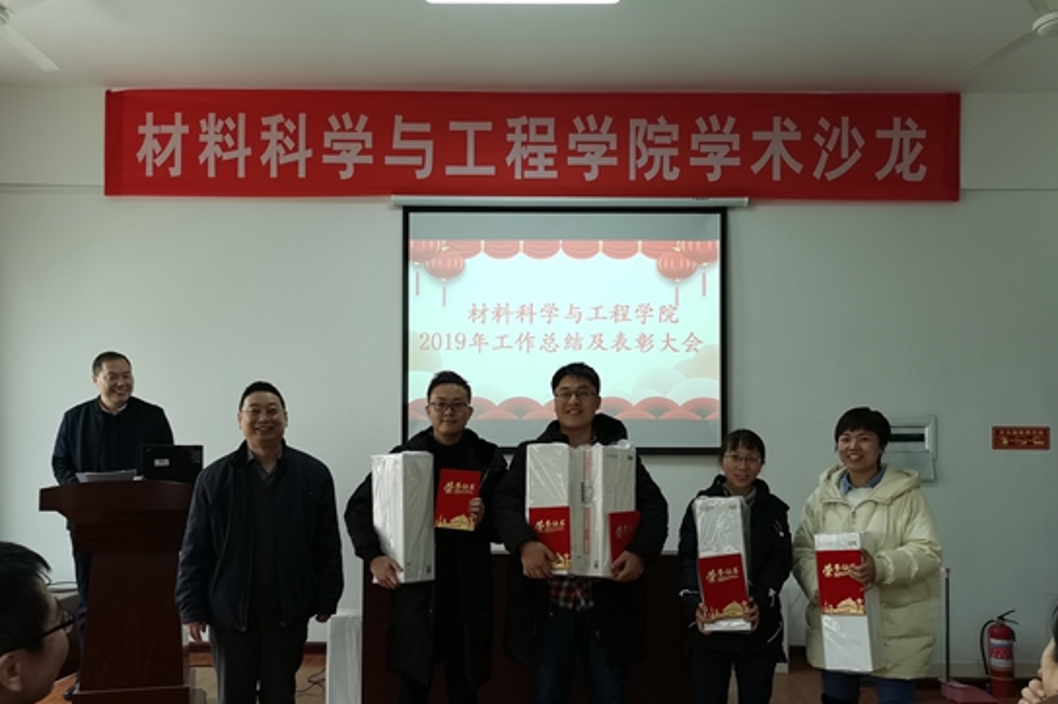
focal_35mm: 31
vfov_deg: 42.0
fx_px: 910
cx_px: 543
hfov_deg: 60.3
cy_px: 428
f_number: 1.8
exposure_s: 1/120
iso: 125
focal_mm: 5.58
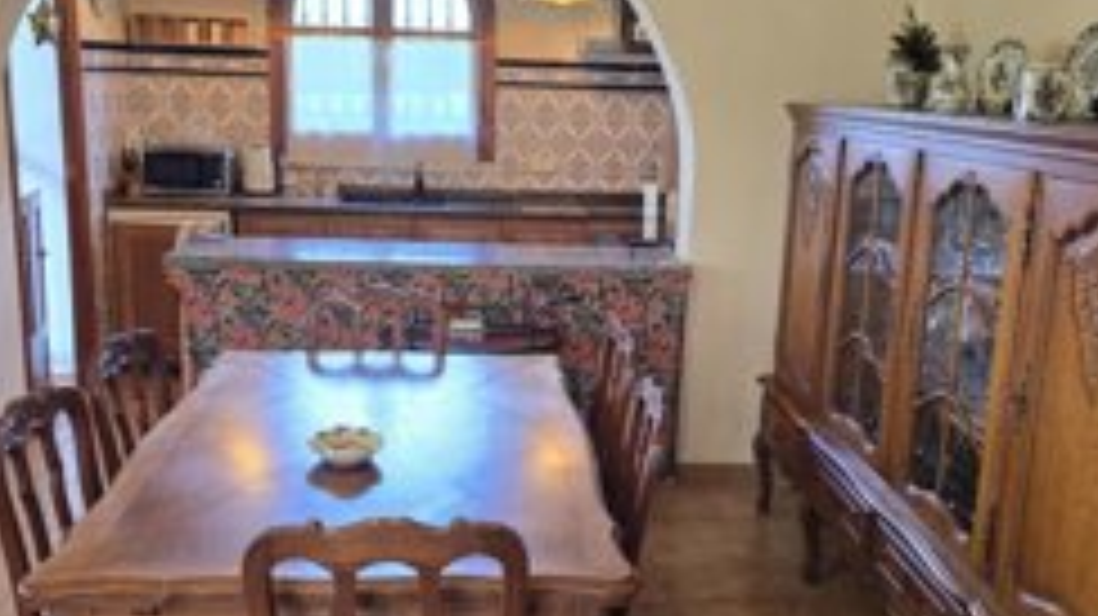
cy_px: 337
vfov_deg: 31.9
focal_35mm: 37
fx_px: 1077
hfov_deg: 54.0
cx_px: 540
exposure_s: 1/100
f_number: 1.7
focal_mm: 6.3
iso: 320
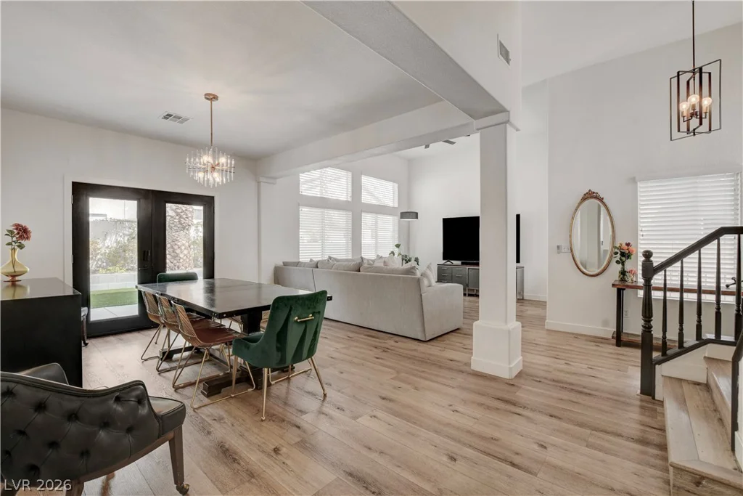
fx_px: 310
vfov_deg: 77.3
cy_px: 248
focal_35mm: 15
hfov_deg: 100.4
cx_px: 372
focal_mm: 10
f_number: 9
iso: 400
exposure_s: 1/80
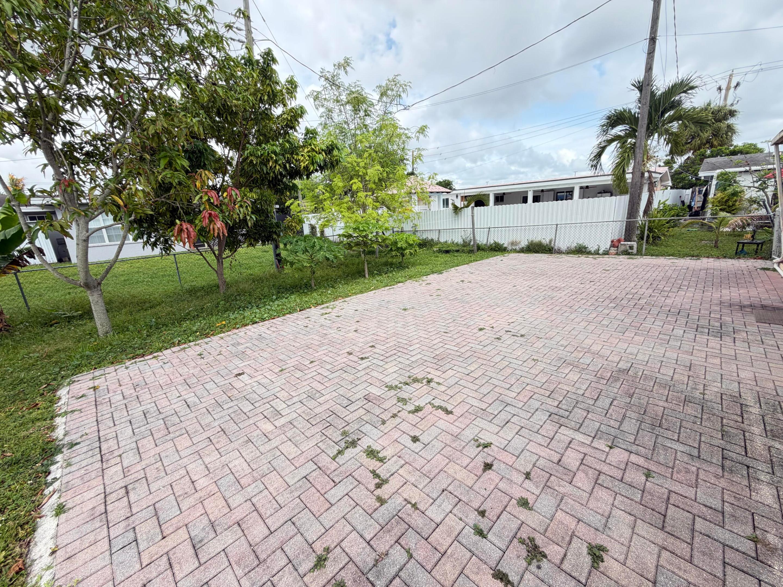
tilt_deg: -14.3
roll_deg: +3.4
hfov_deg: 102.1
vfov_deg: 85.7
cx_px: 392
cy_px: 294
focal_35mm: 14
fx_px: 317
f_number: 2.2
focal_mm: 2.22
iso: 50
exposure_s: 1/335
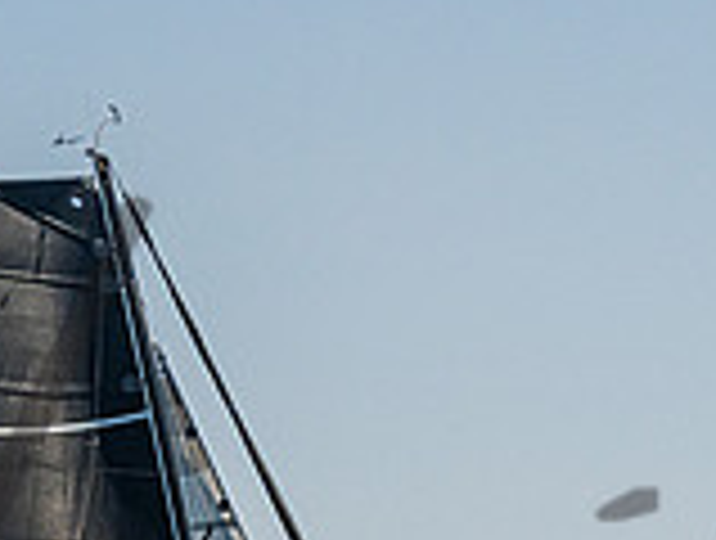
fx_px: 6468
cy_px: 642
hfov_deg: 6.3
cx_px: 366
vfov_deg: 4.8
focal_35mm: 312
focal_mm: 70
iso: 500
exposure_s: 1/8000
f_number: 5
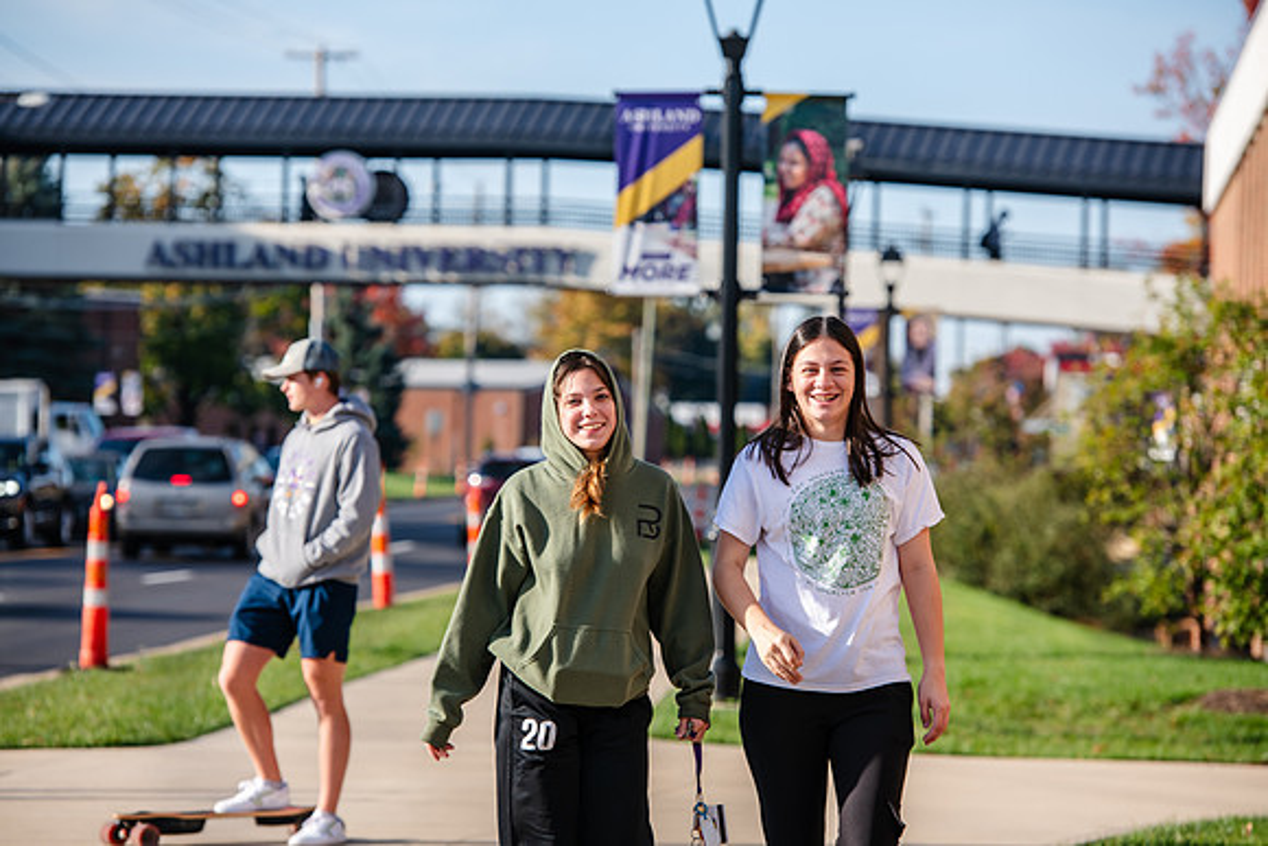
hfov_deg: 13.7
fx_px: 5284
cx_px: 634
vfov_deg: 9.2
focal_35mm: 150
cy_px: 423
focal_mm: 150
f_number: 5
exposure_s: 1/320
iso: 64
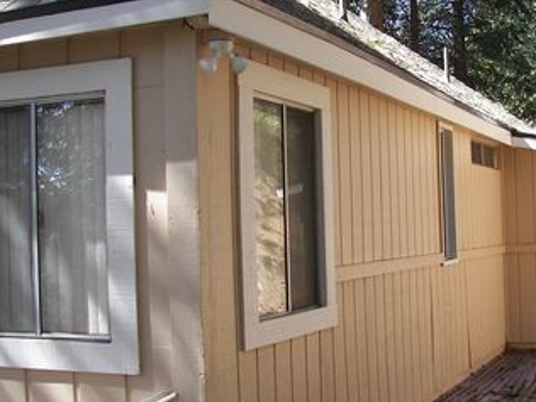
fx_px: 883
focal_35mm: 57
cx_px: 349
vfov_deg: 25.6
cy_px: 242
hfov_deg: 33.5
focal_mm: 6
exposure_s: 1/100
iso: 50
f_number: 2.8
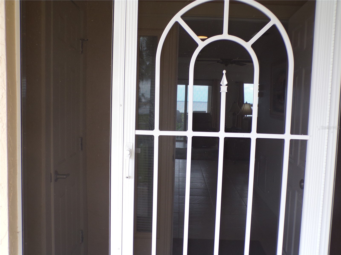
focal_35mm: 37
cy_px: 128
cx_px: 170
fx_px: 364
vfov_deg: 38.7
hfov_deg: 50.1
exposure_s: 1/140
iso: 80
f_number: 3.3
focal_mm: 6.6
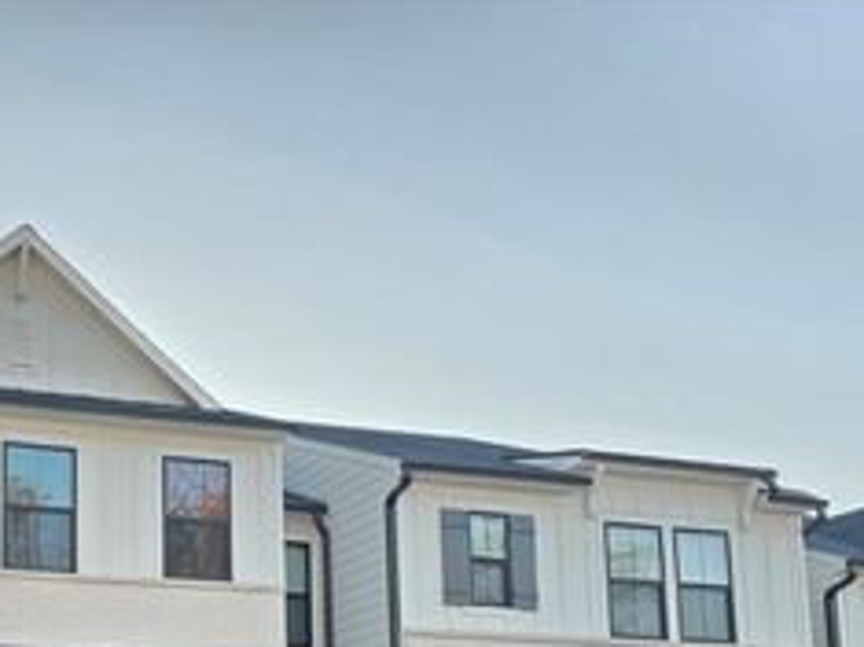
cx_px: 118
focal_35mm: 49
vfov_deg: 27.6
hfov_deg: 36.9
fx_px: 1222
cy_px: 675
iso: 32
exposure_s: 1/180
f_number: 1.7
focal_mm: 6.3
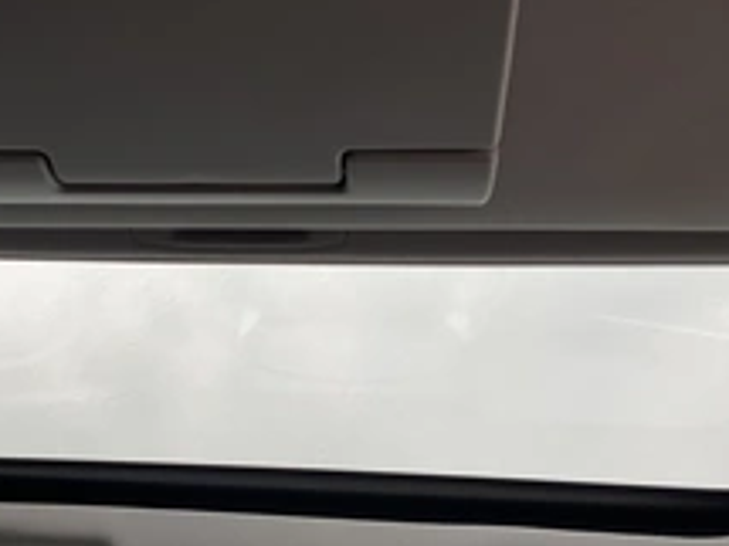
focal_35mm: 54
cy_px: 383
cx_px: 220
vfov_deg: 26.8
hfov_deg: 35.1
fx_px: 1137
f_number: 1.8
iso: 16
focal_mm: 3
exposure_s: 1/139
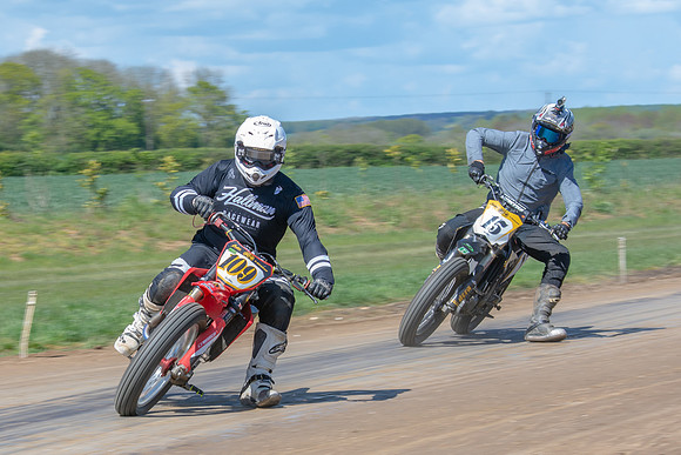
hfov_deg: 9.2
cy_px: 313
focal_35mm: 225
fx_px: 4251
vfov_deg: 6.1
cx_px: 205
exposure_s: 1/160
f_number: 8
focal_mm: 86
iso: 200
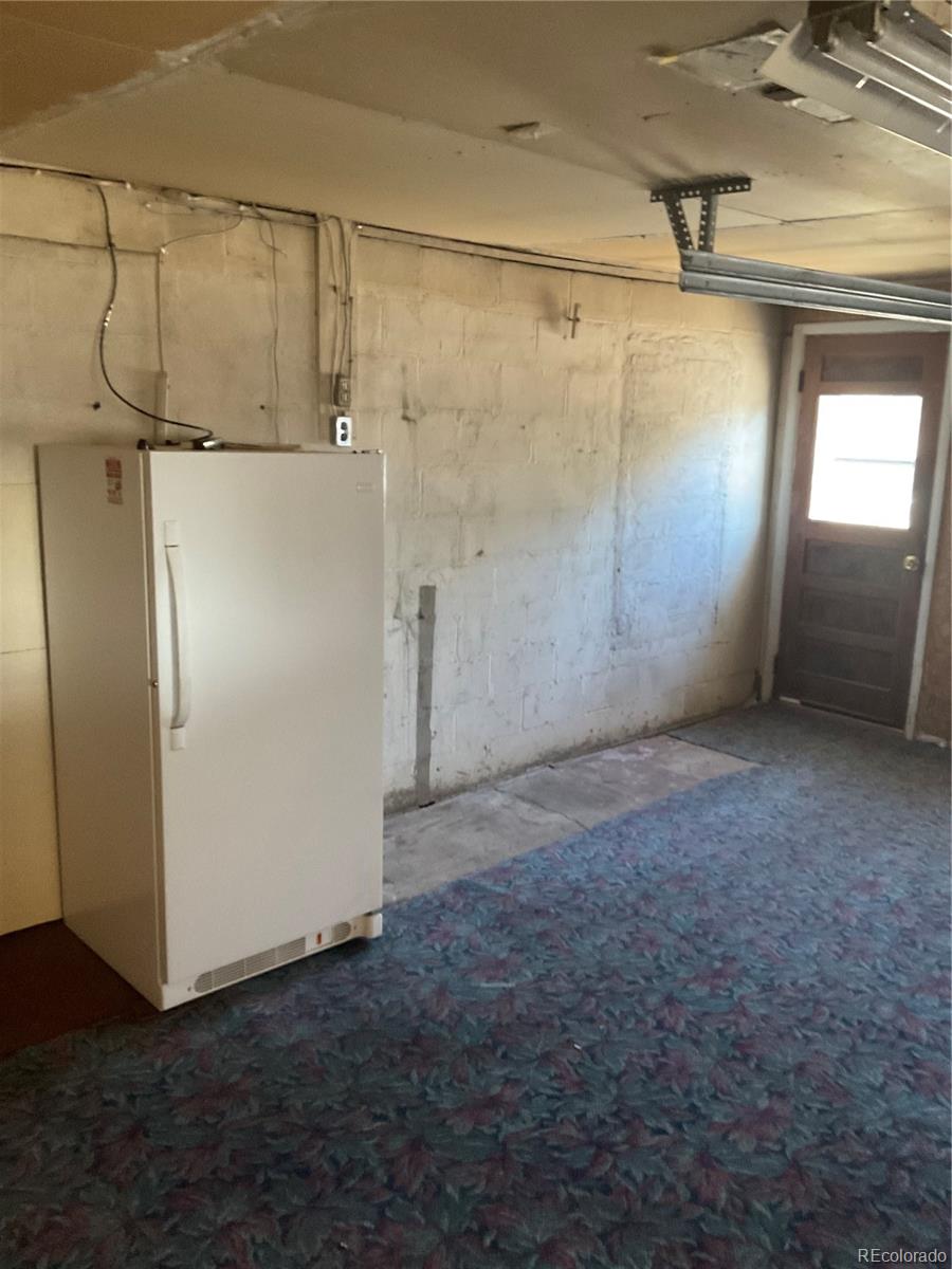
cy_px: 634
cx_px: 476
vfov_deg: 61.7
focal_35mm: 29
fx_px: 1063
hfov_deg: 48.2
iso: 250
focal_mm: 3
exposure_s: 1/40
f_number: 1.8
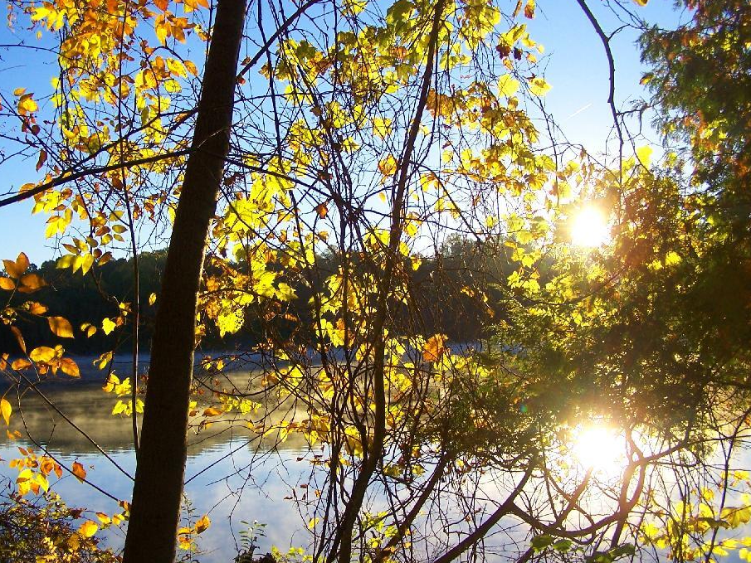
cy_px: 272
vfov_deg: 33.6
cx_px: 328
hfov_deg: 43.8
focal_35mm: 43
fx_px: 933
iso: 100
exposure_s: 1/1000
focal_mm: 6.3
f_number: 2.8
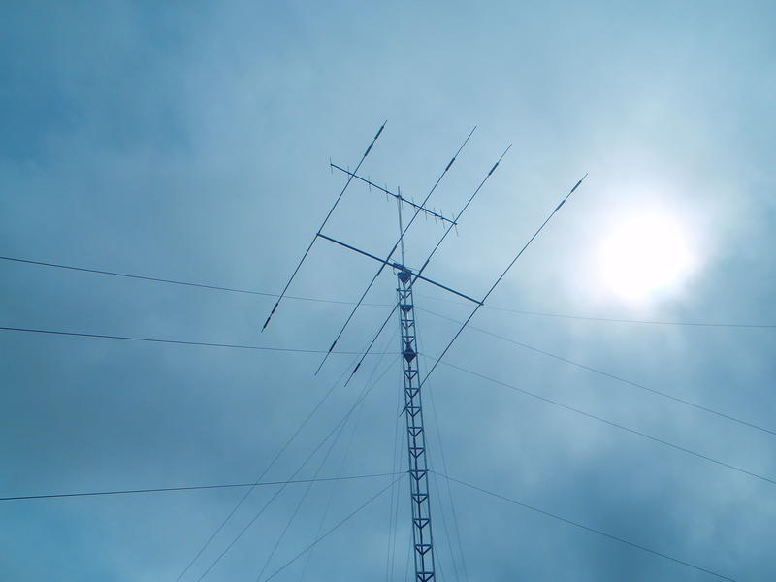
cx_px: 388
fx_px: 807
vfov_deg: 39.7
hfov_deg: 51.4
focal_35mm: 36
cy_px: 291
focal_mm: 6.53
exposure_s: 1/1250
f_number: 6.3
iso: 80
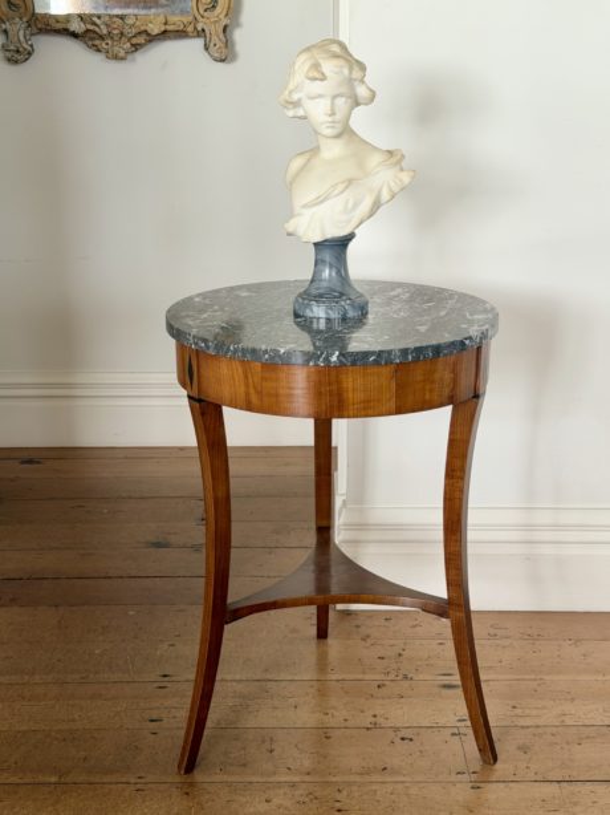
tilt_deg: -18.6
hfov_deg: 30.2
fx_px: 1129
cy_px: 408
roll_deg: +1.3
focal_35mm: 48
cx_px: 305
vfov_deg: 39.7
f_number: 1.78
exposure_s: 1/98
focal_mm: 6.76
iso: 100
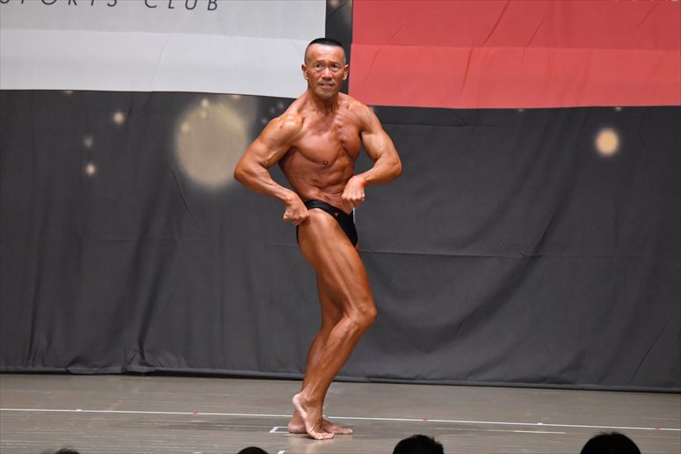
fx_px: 4254
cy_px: 227
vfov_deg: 6.1
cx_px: 340
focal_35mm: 225
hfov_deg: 9.2
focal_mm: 150
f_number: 5.6
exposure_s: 1/400
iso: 6400
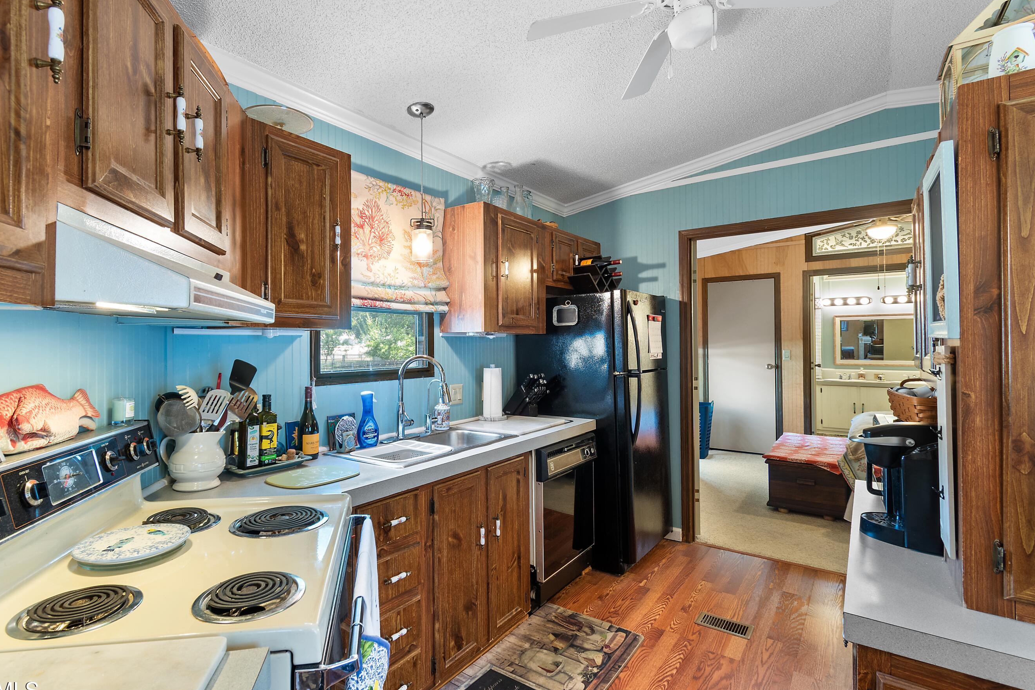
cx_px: 459
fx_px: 489
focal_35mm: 17
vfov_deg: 70.4
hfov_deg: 92.9
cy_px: 335
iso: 100
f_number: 8
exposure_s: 2
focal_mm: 10
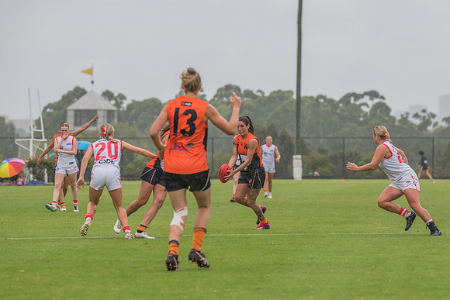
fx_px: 3809
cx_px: 254
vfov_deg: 4.5
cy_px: 145
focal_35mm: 305
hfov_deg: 6.8
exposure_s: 1/1600
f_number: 8
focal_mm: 270
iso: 800
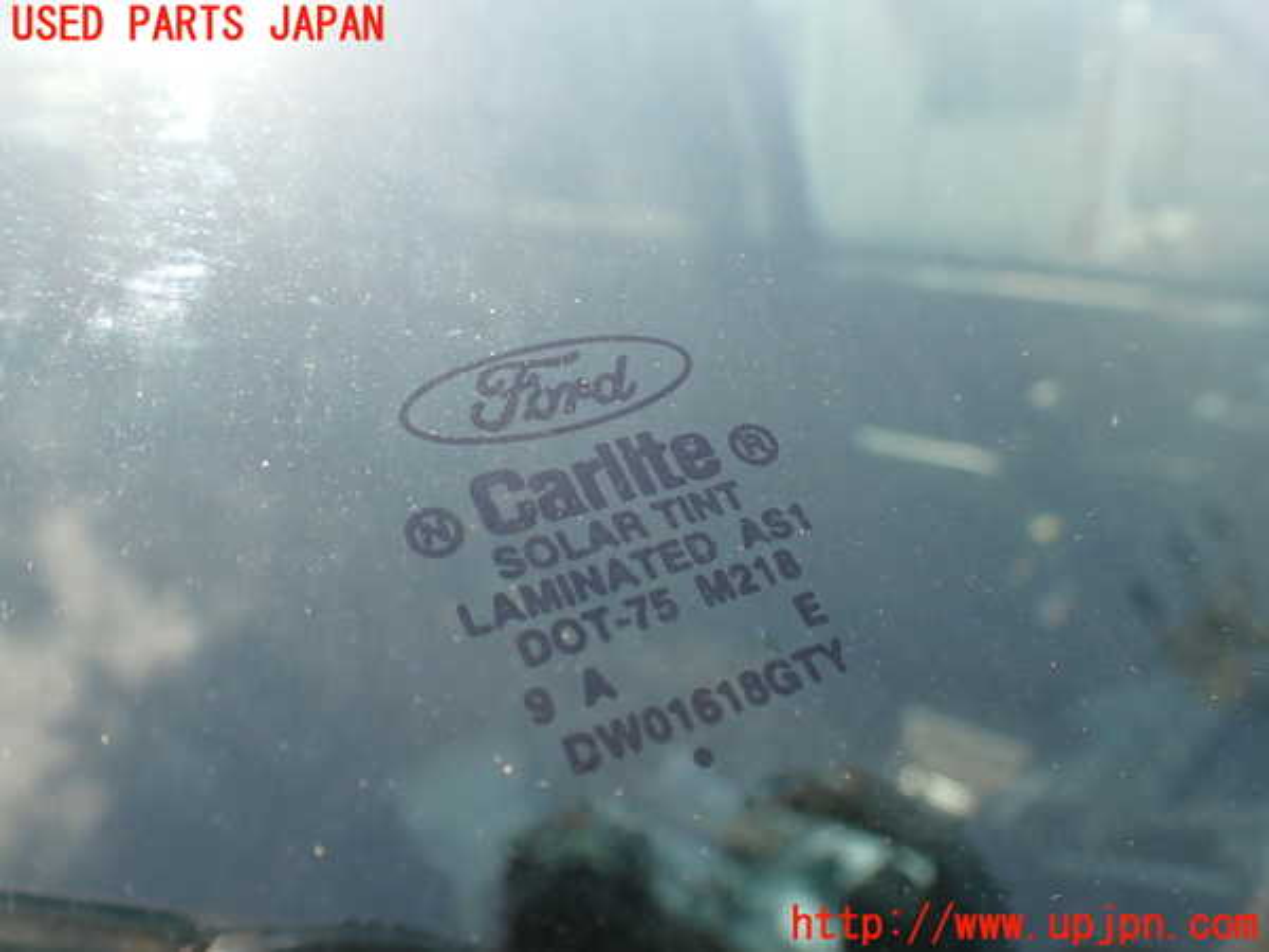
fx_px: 1100
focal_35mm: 30
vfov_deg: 46.8
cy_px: 476
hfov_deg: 60.0
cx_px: 634
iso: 100
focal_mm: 5.4
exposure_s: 1/400
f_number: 3.2
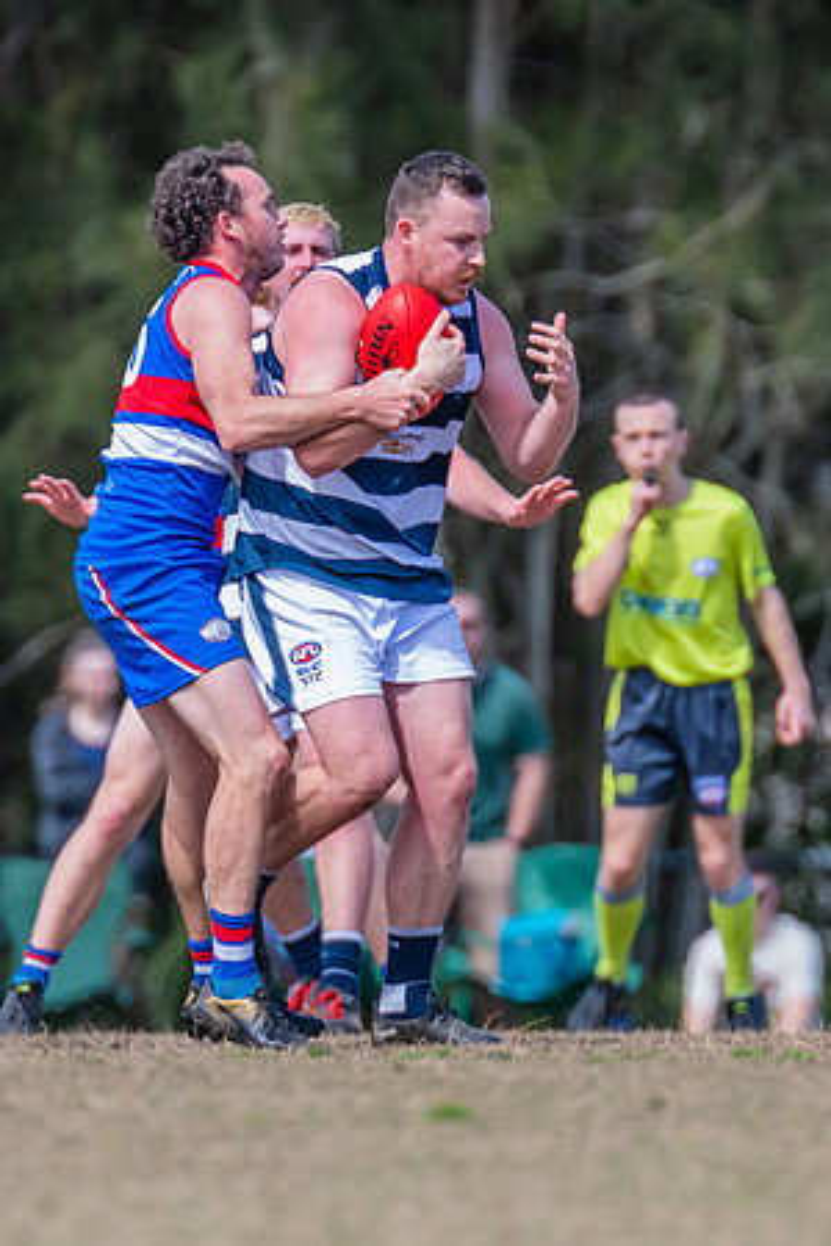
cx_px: 190
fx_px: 33680
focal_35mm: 973
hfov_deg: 1.4
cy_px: 486
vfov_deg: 2.1
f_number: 5.6
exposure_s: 1/2000
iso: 800
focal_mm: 420
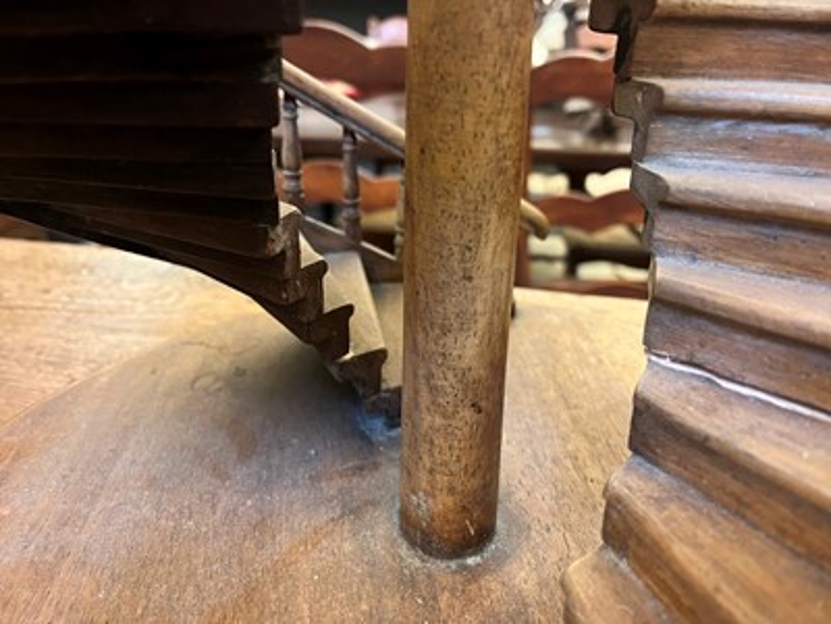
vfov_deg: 53.1
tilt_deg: -25.6
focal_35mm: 26
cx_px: 416
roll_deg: -1.2
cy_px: 312
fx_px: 624
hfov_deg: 67.3
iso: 500
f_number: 1.6
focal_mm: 5.1
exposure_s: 1/50
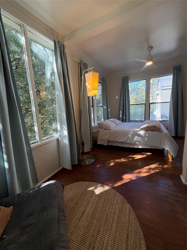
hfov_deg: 85.7
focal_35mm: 14
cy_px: 125
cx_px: 94
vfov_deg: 102.1
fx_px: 101
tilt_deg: -7.2
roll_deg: +3.0
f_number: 2.2
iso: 200
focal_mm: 2.22
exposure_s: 1/120
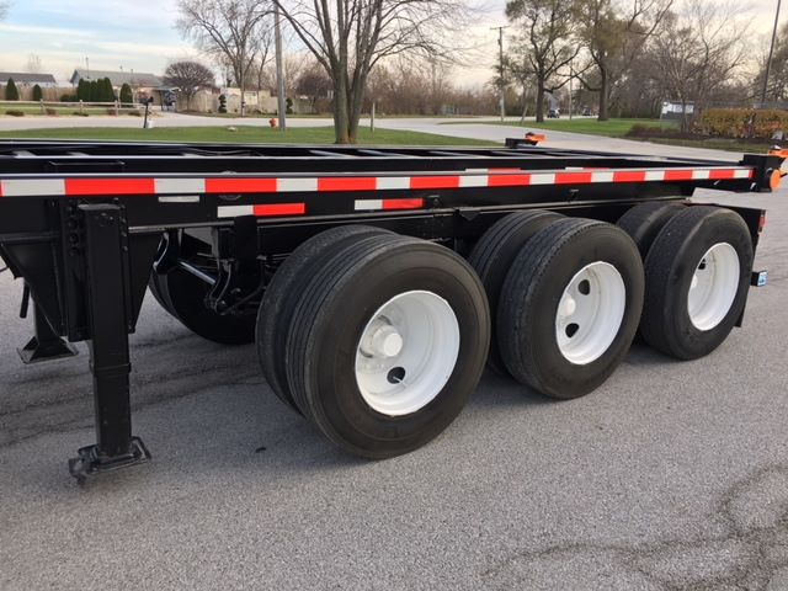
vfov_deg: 48.2
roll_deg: -1.5
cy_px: 296
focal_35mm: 29
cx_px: 394
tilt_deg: -15.3
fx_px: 660
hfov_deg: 61.7
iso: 25
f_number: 2.2
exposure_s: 1/227
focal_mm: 4.15
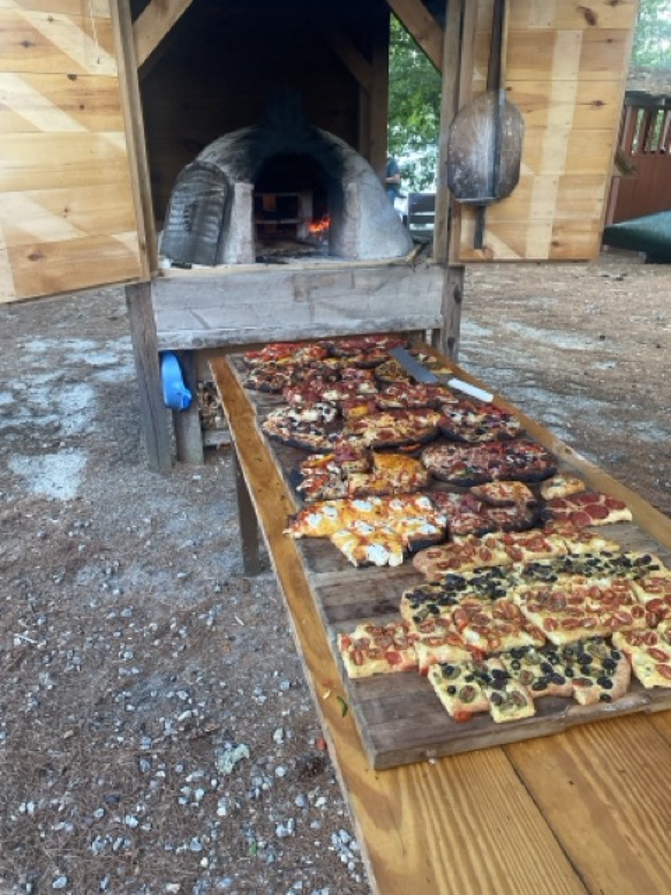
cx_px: 336
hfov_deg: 53.1
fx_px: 672
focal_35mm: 26
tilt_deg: -24.9
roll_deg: +1.0
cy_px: 448
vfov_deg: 67.3
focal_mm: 4.25
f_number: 1.8
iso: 320
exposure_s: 1/60
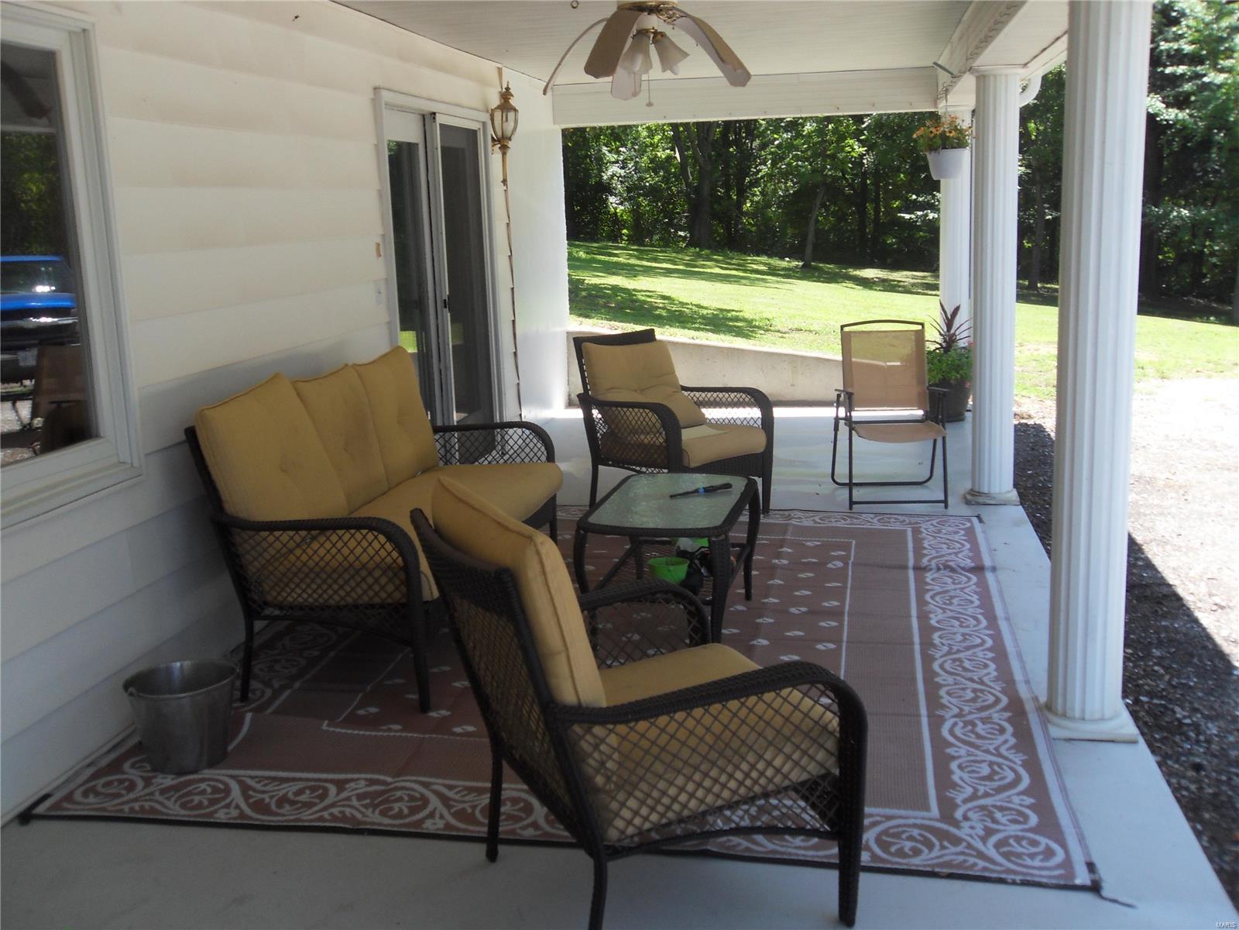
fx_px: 1253
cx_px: 620
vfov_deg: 40.7
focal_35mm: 35
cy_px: 465
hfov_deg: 52.6
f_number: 3.5
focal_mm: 6.3
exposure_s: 1/180
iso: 80
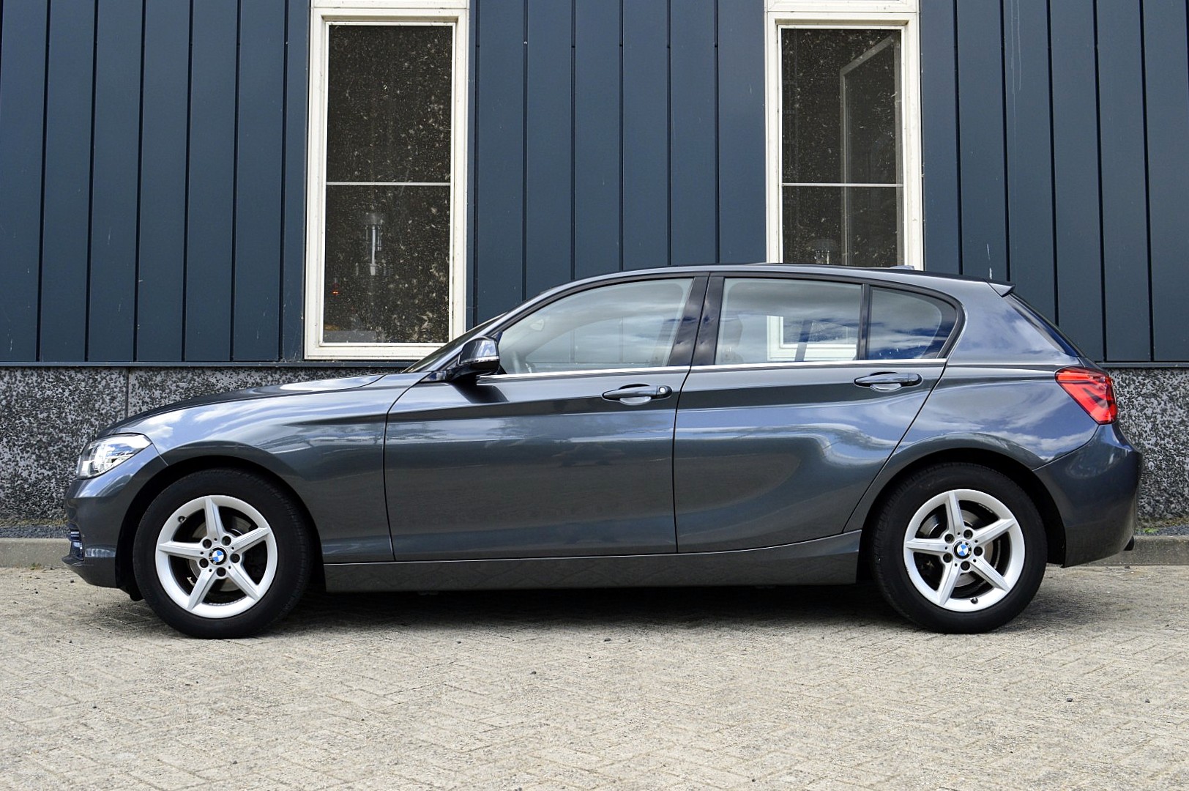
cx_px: 594
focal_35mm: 36
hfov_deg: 53.2
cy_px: 396
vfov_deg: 36.8
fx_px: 1188
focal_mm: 24
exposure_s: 1/160
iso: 400
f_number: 9
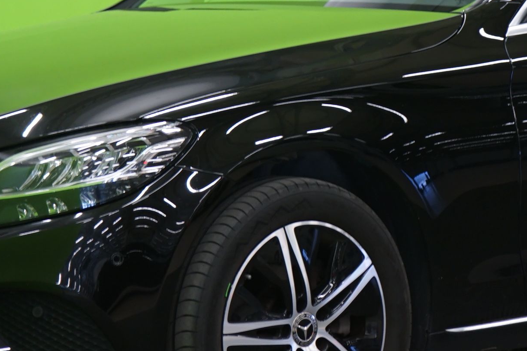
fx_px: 2459
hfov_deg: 12.2
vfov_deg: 8.1
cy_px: 30
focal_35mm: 168
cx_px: 372
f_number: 5
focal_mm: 52
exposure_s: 1/8
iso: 400
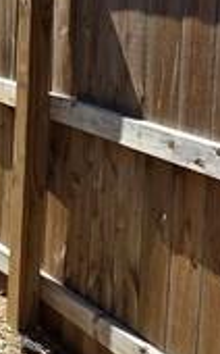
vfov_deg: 24.6
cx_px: -133
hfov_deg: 14.4
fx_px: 798
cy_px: 75
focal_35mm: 83
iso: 40
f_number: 1.9
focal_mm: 2.2
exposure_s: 1/1533
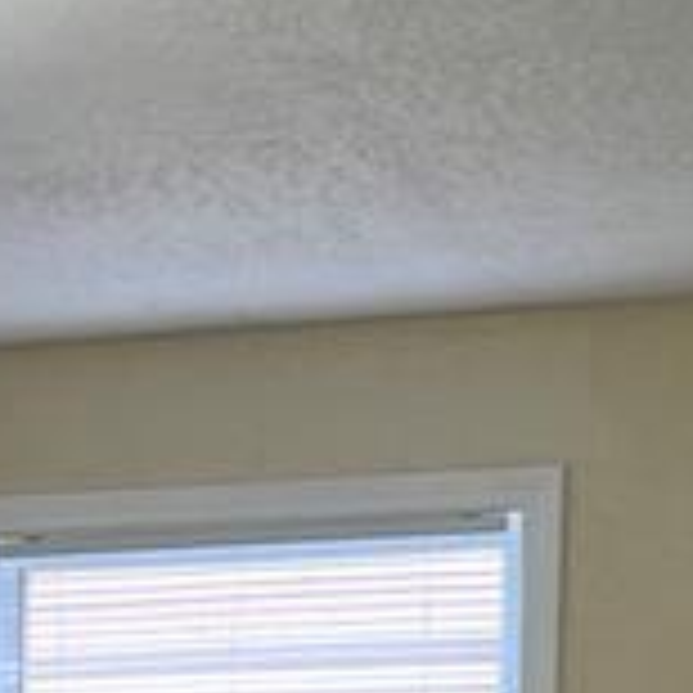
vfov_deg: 10.6
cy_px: 1323
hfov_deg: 10.9
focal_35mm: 153
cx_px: -418
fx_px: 3465
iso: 80
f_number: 1.5
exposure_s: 1/60
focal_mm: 5.7
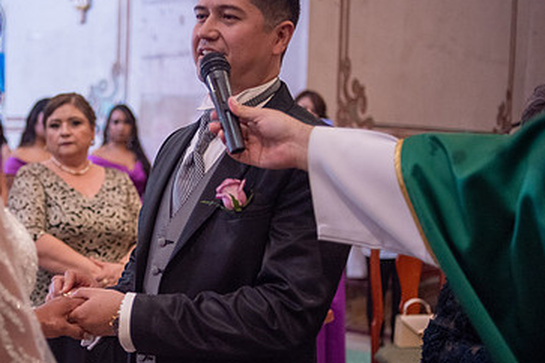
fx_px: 848
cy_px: 184
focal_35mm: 56
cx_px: 114
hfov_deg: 34.6
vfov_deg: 24.2
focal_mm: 35
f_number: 2
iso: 2000
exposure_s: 1/250
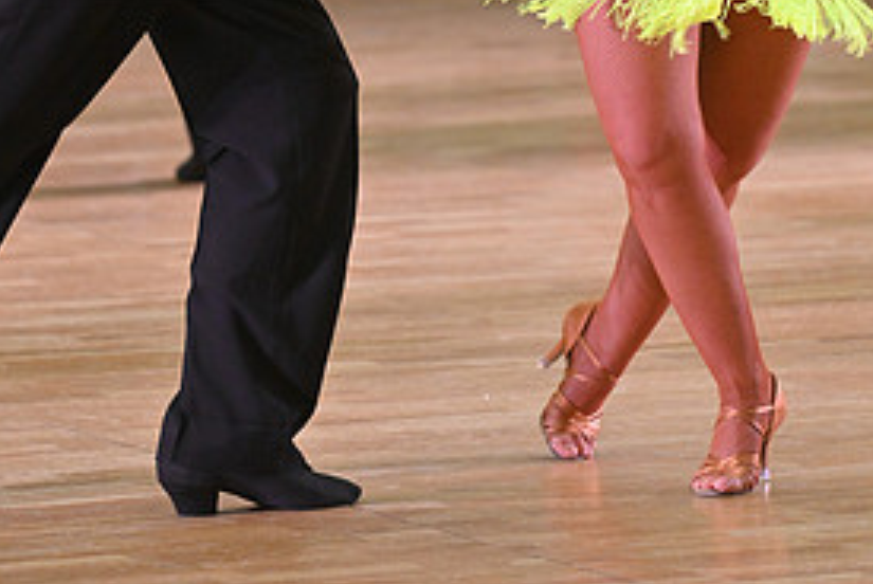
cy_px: -111
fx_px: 8181
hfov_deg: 6.1
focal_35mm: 337
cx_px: 506
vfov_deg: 4.1
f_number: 4
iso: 3200
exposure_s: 1/400
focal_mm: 160
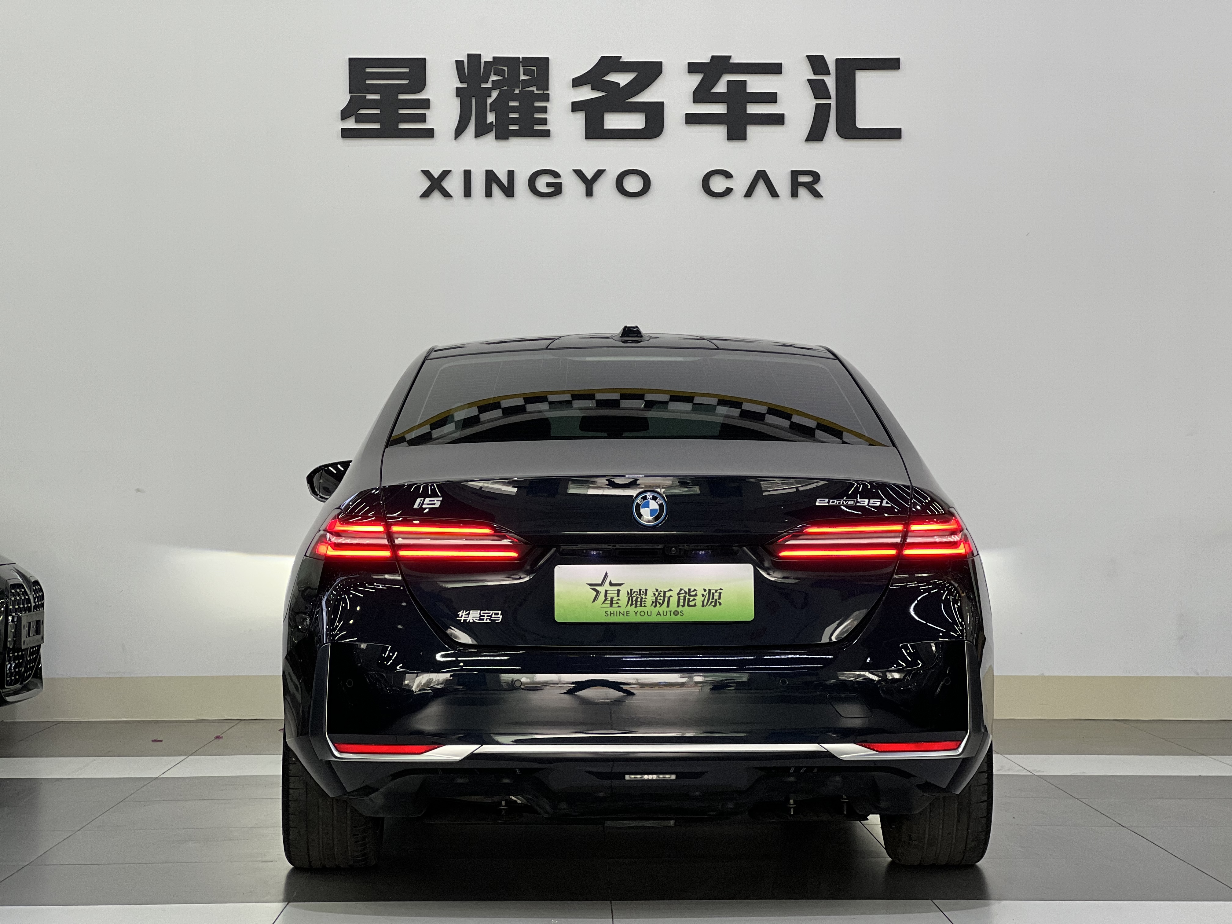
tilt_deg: +0.5
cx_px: 616
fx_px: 2740
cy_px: 462
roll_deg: -0.1
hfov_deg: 25.3
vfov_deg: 19.1
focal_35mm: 77
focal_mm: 9
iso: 160
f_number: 2.8
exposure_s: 1/50
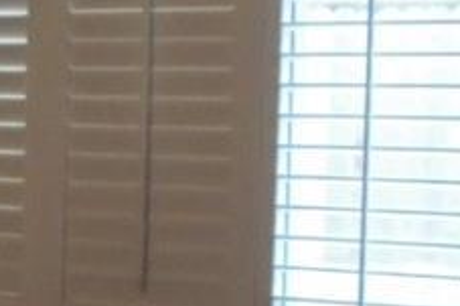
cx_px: -318
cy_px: 278
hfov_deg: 11.7
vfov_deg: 8.3
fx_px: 2107
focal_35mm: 165
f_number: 3
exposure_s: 1/30
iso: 220
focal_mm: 4.1
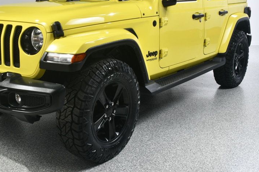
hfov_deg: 40.0
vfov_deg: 27.3
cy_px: 57
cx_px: 92
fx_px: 352
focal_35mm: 49
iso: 100
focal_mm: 23
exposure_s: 1/160
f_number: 11
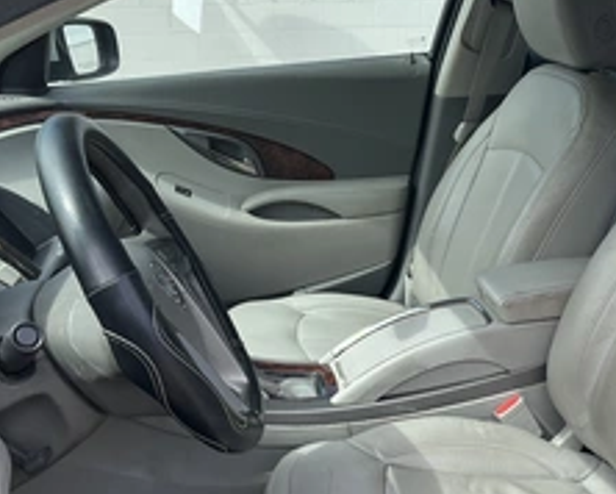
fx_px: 931
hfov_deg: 35.8
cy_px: 333
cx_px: 463
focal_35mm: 51
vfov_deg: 29.5
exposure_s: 1/519
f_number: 1.8
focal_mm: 3
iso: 25
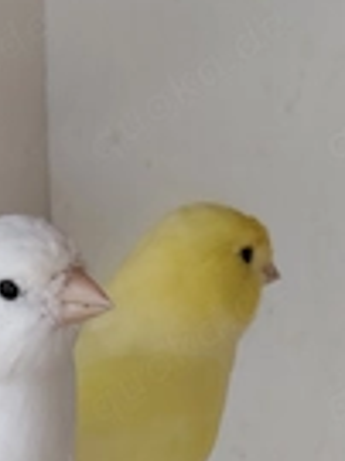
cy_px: 659
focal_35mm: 136
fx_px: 1810
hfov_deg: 10.9
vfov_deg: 13.8
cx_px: 75
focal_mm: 6.19
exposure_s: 1/50
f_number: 1.65
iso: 800
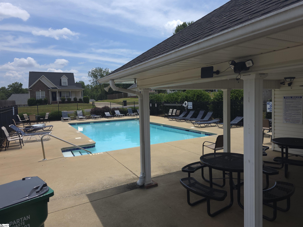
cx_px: 152
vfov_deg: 58.9
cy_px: 114
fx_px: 201
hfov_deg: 73.9
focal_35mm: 23
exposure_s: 1/712
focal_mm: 6.3
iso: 12
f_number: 1.7
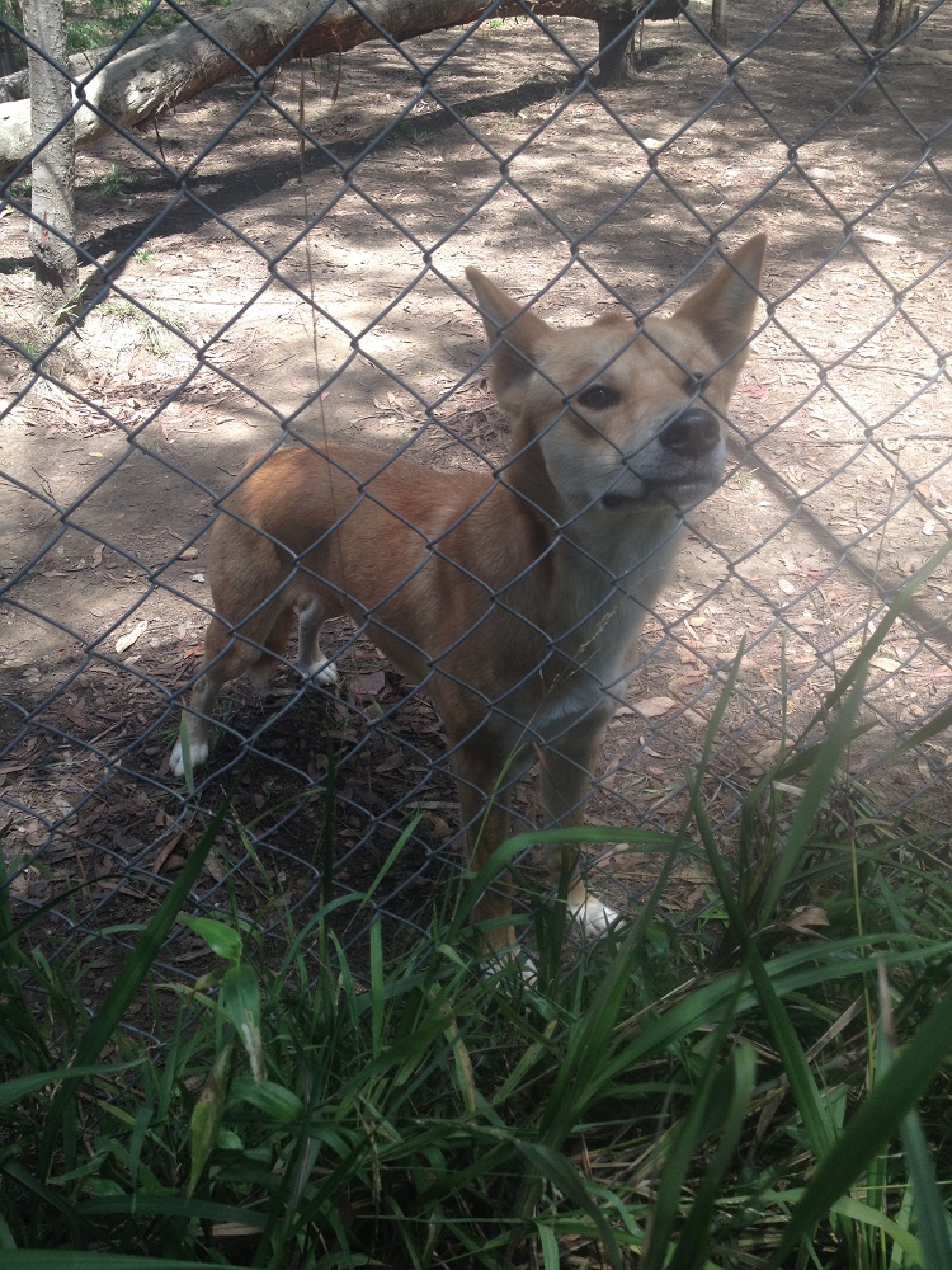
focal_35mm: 35
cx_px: 476
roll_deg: +1.8
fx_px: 1283
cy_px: 635
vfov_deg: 52.6
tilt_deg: -31.5
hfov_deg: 40.7
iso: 50
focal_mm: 4.28
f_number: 2.4
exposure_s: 1/270
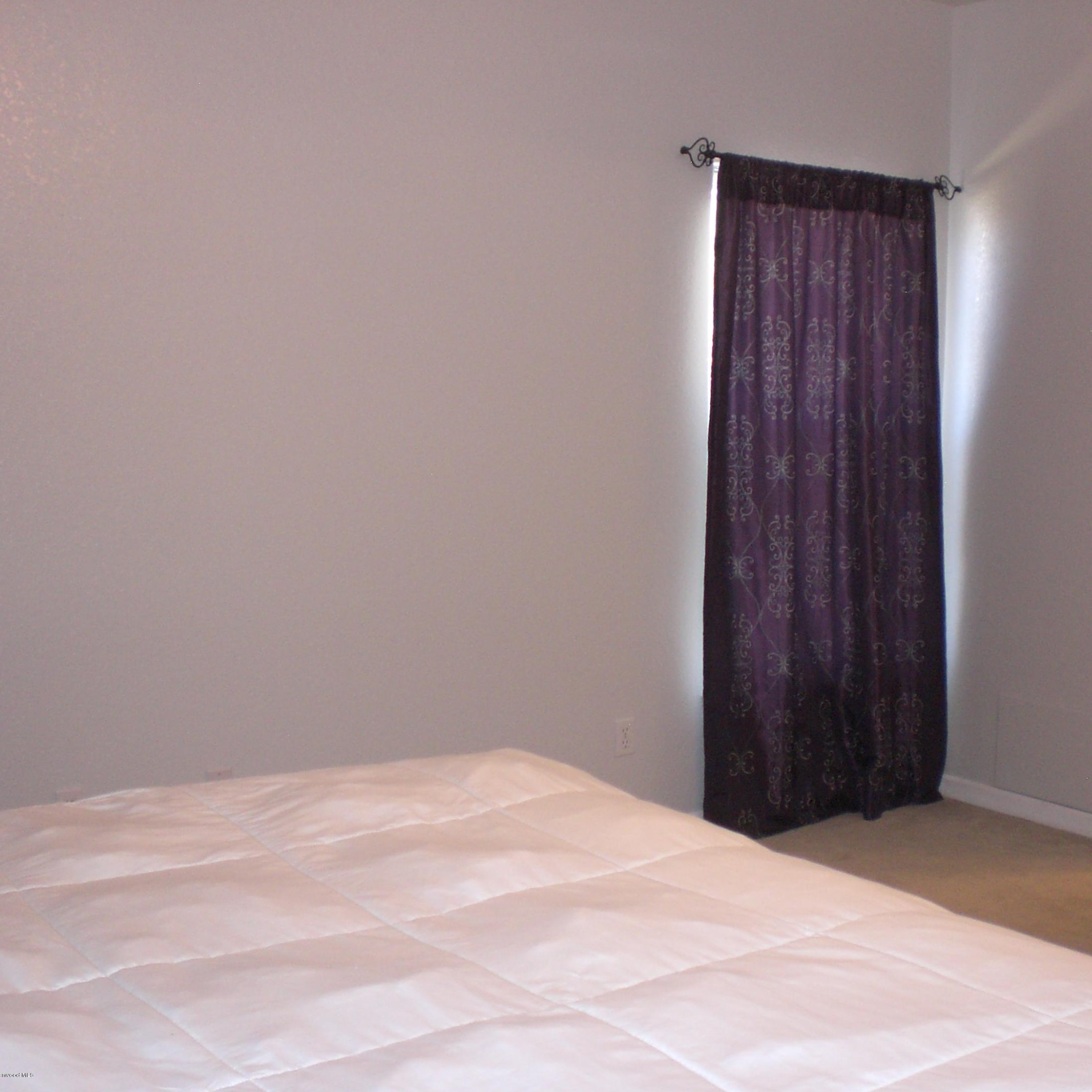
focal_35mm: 46
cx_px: 668
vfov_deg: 36.8
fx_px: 1642
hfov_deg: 36.6
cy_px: 549
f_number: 3.1
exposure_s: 1/60
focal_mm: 6.3
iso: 200
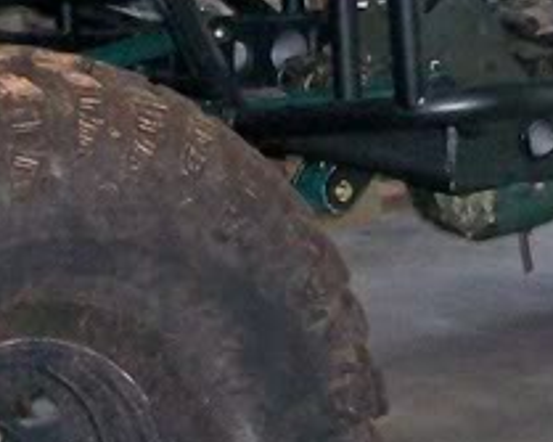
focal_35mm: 172
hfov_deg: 11.2
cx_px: 370
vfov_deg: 9.0
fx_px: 2814
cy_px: 77
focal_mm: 6
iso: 140
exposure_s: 1/64
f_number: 2.7
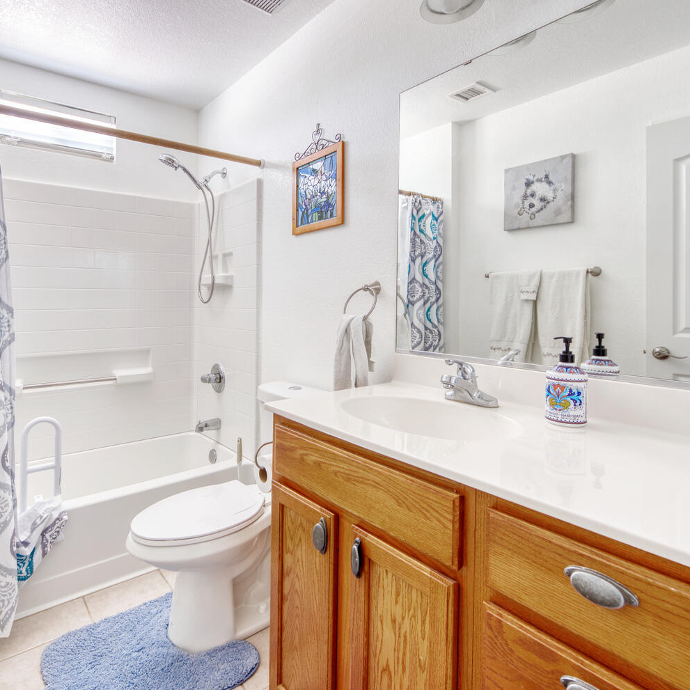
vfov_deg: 80.7
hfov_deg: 80.3
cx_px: 299
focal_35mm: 18
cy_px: 344
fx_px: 406
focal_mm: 14
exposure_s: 1/2.5
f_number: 7.1
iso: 250
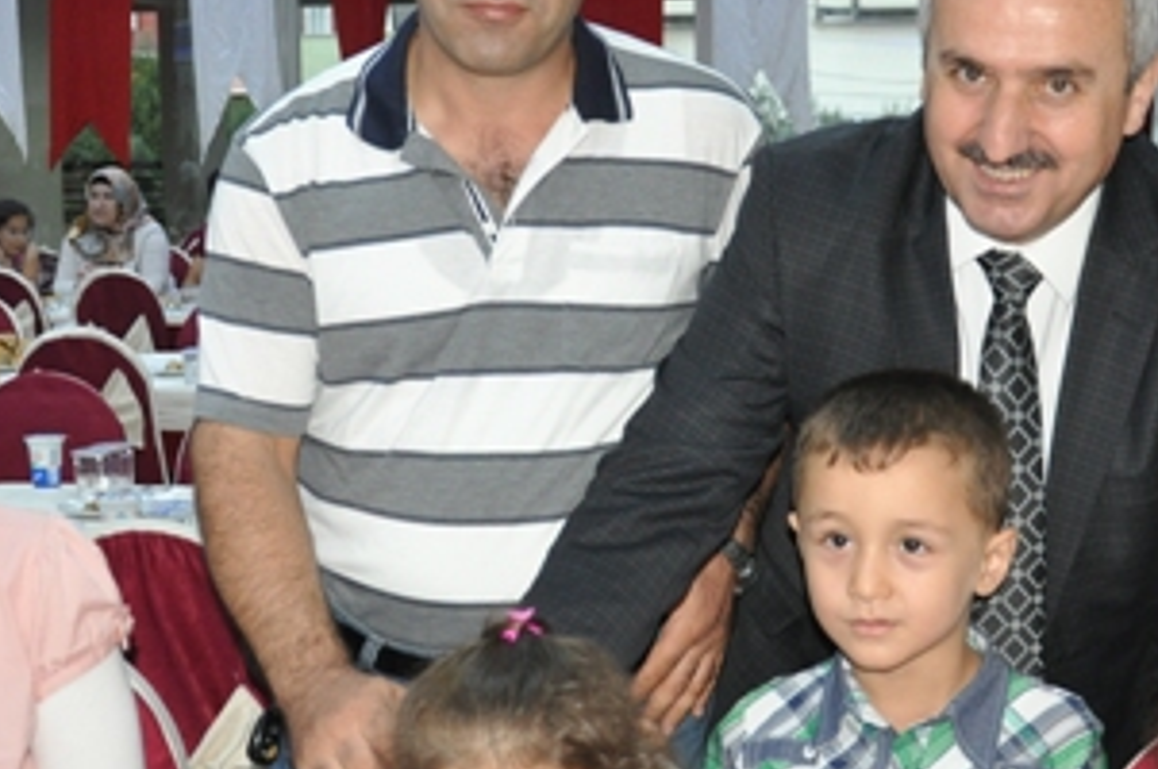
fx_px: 2155
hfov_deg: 30.1
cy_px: 425
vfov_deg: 20.2
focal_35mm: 67
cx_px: 623
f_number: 3.8
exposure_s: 1/60
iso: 800
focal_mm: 21
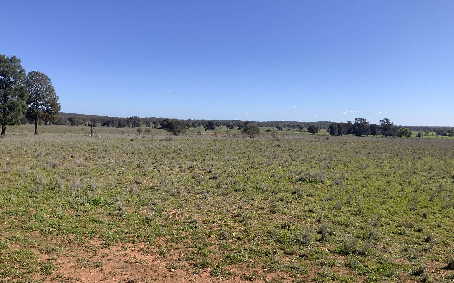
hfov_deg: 61.2
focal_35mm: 31
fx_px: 384
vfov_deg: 40.6
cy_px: 140
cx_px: 226
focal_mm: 3
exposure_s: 1/1912
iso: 16
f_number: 1.8
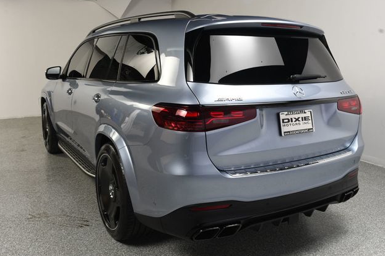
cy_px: 128
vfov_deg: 37.8
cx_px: 197
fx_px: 374
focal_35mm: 35
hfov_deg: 54.5
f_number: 11
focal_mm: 23
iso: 100
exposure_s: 1/160
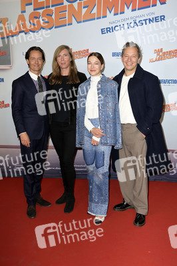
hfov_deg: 33.3
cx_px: 88
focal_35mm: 40
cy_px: 133
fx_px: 295
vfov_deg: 48.5
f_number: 5.6
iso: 640
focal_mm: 40
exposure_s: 1/250
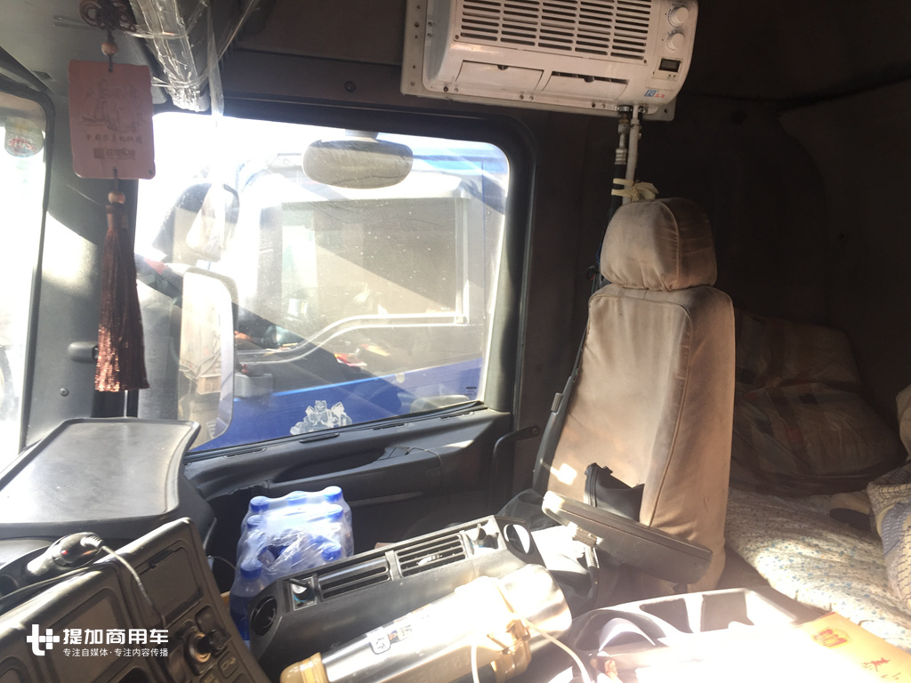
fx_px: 763
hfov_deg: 61.7
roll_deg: +0.9
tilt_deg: -3.7
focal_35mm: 29
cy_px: 342
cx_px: 456
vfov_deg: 48.2
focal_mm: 4.15
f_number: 2.2
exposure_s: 1/33
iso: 32
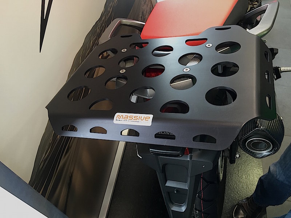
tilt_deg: -54.7
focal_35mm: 29
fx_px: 244
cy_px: 109
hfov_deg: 61.7
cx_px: 146
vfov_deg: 48.2
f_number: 2.2
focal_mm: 4.15
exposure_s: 1/33
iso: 100
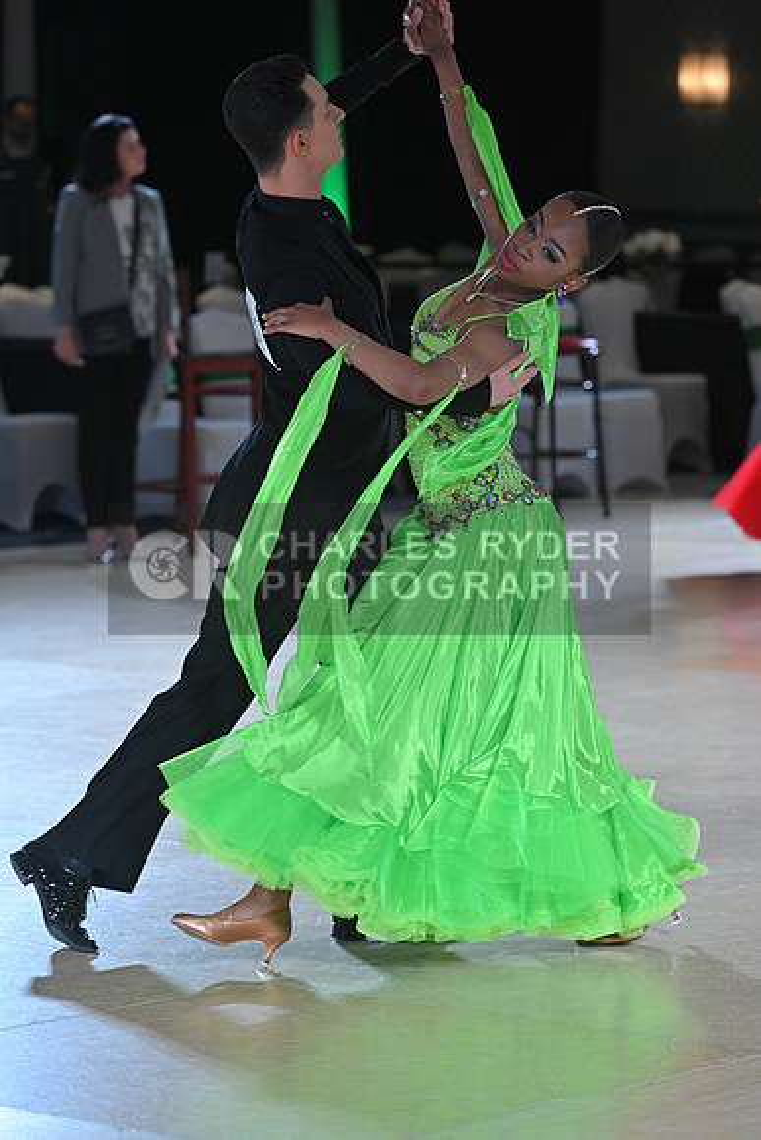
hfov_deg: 9.5
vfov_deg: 14.2
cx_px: 380
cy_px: 570
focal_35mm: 145
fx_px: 4595
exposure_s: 1/400
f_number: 5
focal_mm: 145
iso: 1400
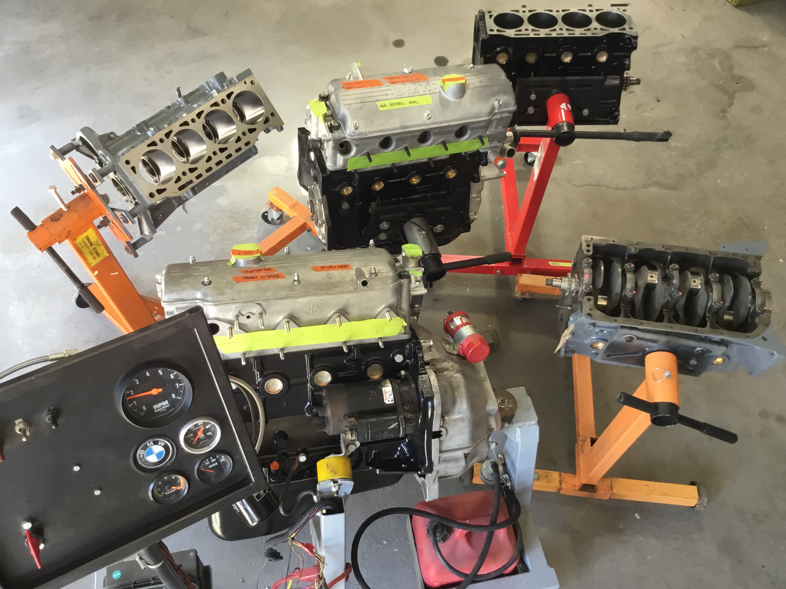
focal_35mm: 31
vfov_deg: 45.4
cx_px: 393
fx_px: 704
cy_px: 294
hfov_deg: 58.4
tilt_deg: -54.5
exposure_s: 1/30
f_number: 2.4
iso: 50
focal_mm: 3.3
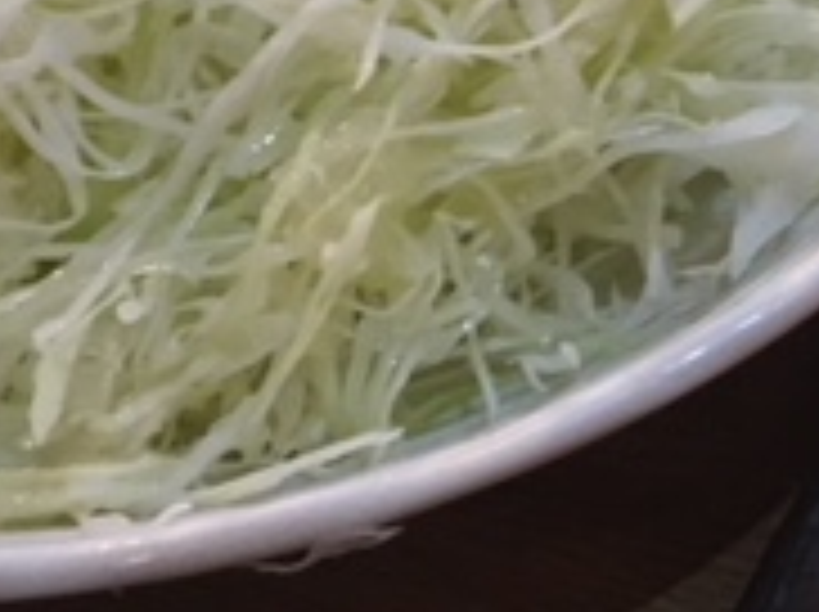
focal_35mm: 102
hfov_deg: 18.0
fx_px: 2410
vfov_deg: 14.5
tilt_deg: -45.5
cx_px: 1076
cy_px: 252
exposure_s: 1/17
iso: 200
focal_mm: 4.15
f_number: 2.2
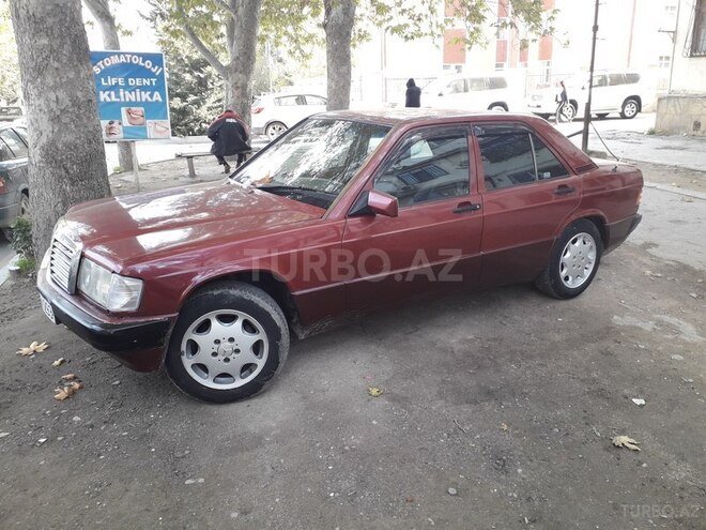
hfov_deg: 65.3
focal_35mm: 27
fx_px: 551
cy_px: 265
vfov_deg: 51.4
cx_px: 353
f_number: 1.9
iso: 50
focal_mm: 3.6
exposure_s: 1/100
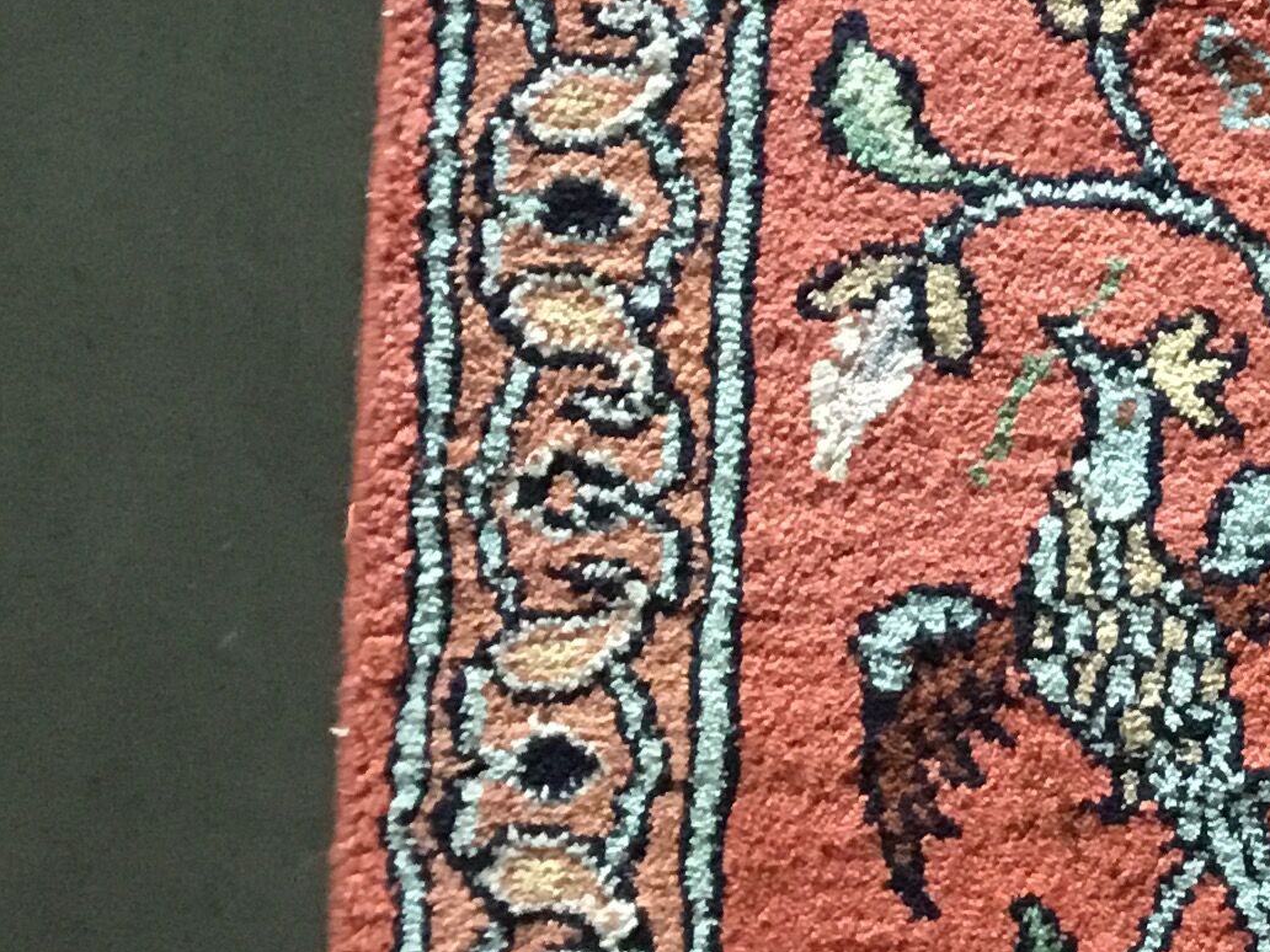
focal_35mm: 98
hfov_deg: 17.9
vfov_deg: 14.9
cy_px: 119
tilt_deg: -87.3
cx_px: 1909
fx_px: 3595
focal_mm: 3.3
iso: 250
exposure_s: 1/33
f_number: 2.4
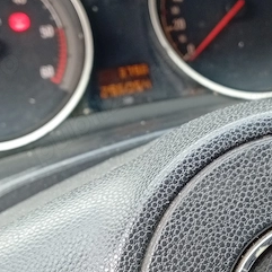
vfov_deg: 21.9
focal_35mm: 79
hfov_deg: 21.8
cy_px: 143
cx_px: 184
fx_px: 702
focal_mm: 3.98
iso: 197
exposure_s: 1/33.3
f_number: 1.8
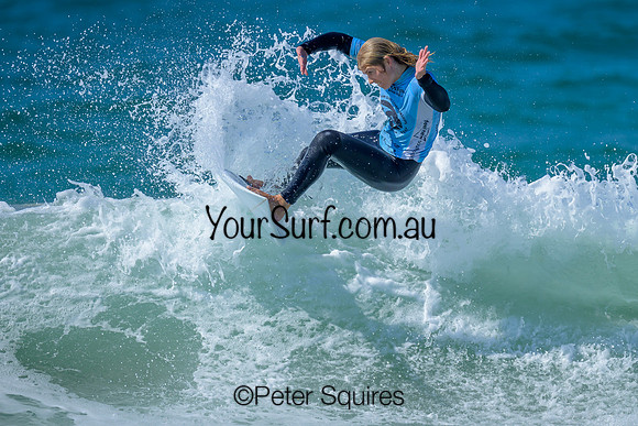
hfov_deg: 1.9
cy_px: 221
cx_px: 438
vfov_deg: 1.3
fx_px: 19465
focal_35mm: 1098
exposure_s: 1/2000
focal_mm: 800
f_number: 6.3
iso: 220
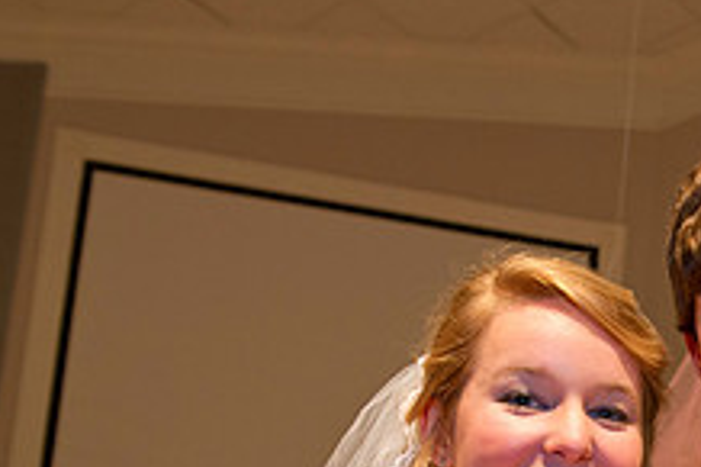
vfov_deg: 15.3
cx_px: 746
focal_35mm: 85
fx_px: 1654
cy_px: 602
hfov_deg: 22.7
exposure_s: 1/125
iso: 1600
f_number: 5.6
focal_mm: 32
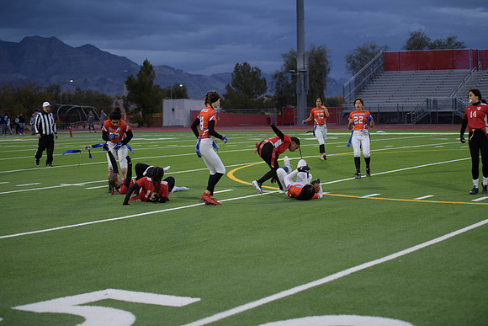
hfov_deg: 28.8
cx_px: 244
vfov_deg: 19.5
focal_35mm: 70
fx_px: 949
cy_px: 163
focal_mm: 70
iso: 360
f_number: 2.8
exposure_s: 1/200
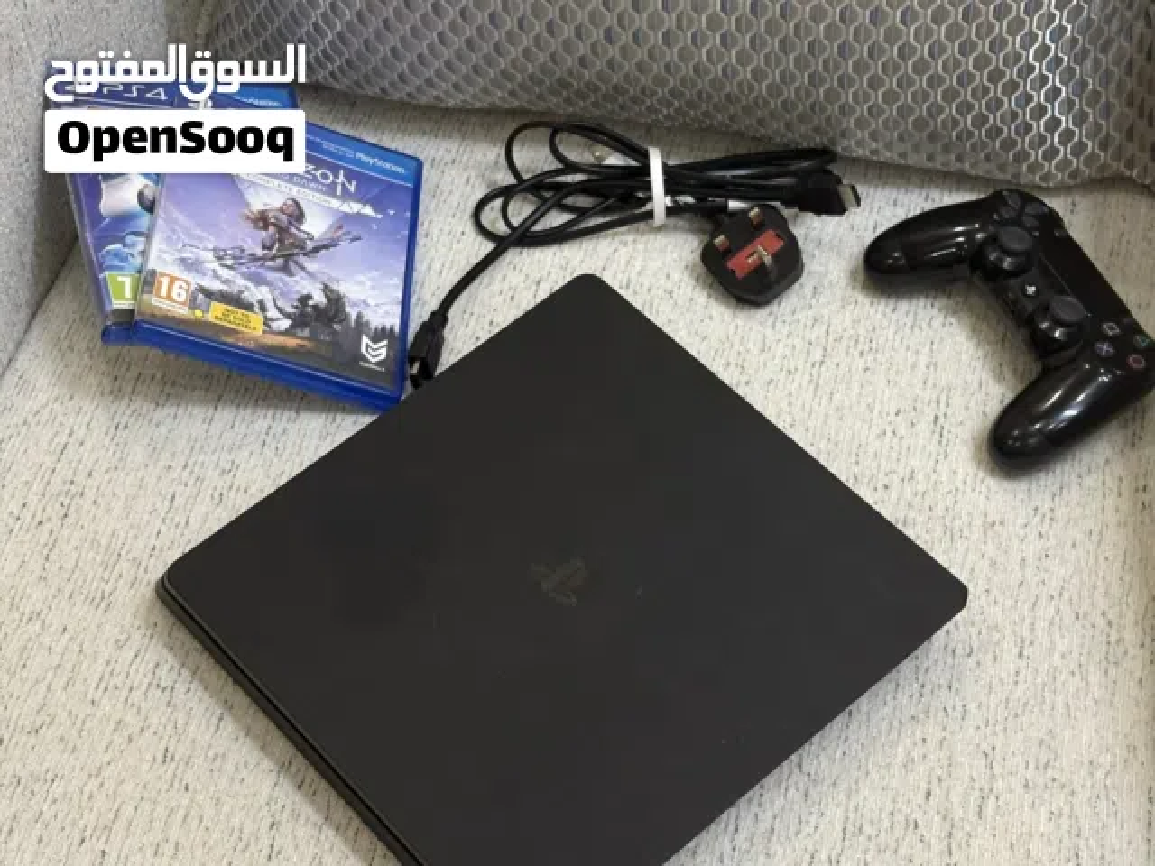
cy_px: 433
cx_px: 578
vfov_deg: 28.0
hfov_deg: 36.8
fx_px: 1735
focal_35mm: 52
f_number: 1.6
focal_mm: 5.96
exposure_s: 1/50
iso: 125
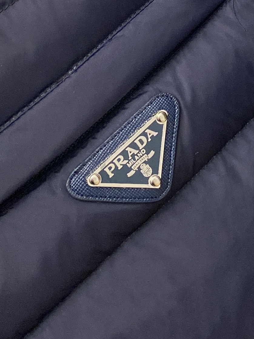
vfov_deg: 67.3
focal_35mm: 26
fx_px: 254
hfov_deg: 53.0
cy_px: 170
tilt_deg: -11.0
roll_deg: +30.2
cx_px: 127
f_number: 1.8
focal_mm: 4.25
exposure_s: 1/103
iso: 125
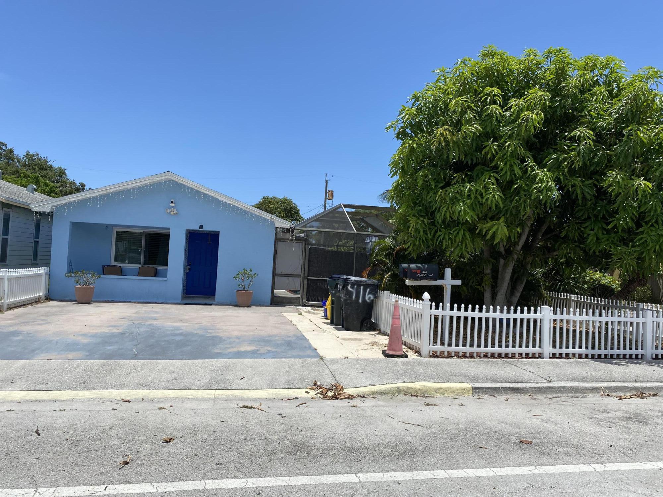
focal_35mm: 26
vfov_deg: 53.1
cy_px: 248
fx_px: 498
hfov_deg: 67.3
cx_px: 332
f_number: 1.8
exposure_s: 1/4115
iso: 32
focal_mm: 4.25
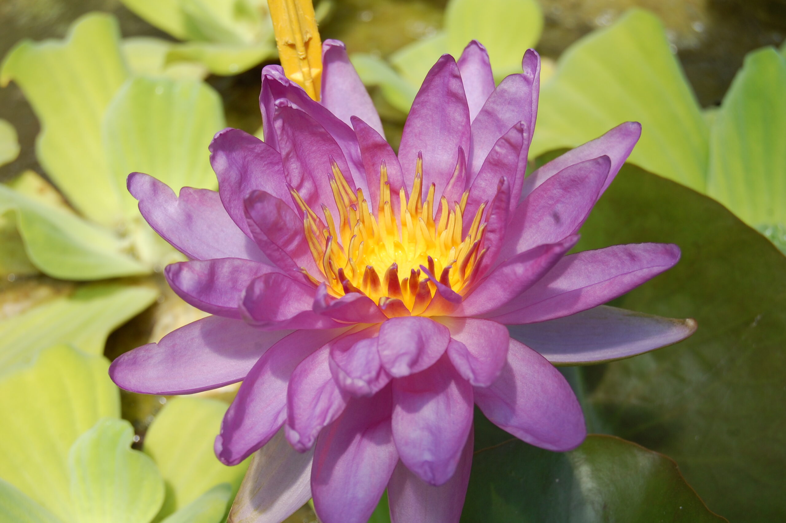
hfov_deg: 24.6
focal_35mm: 82
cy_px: 262
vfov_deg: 16.5
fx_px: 1800
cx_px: 393
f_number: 9
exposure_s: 1/320
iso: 200
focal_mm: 55
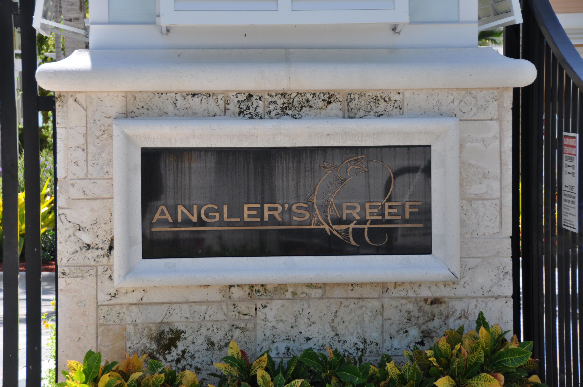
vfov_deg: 11.1
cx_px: 292
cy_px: 194
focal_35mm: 123
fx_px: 1989
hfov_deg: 16.7
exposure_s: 1/500
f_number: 5.6
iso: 220
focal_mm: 82
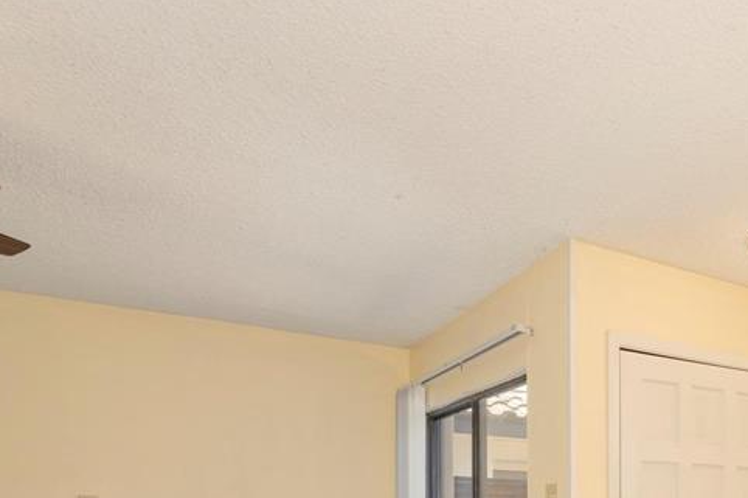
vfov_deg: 34.5
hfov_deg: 46.2
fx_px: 706
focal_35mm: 34
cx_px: 757
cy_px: 524
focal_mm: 16
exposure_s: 1/4
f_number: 7.1
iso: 100
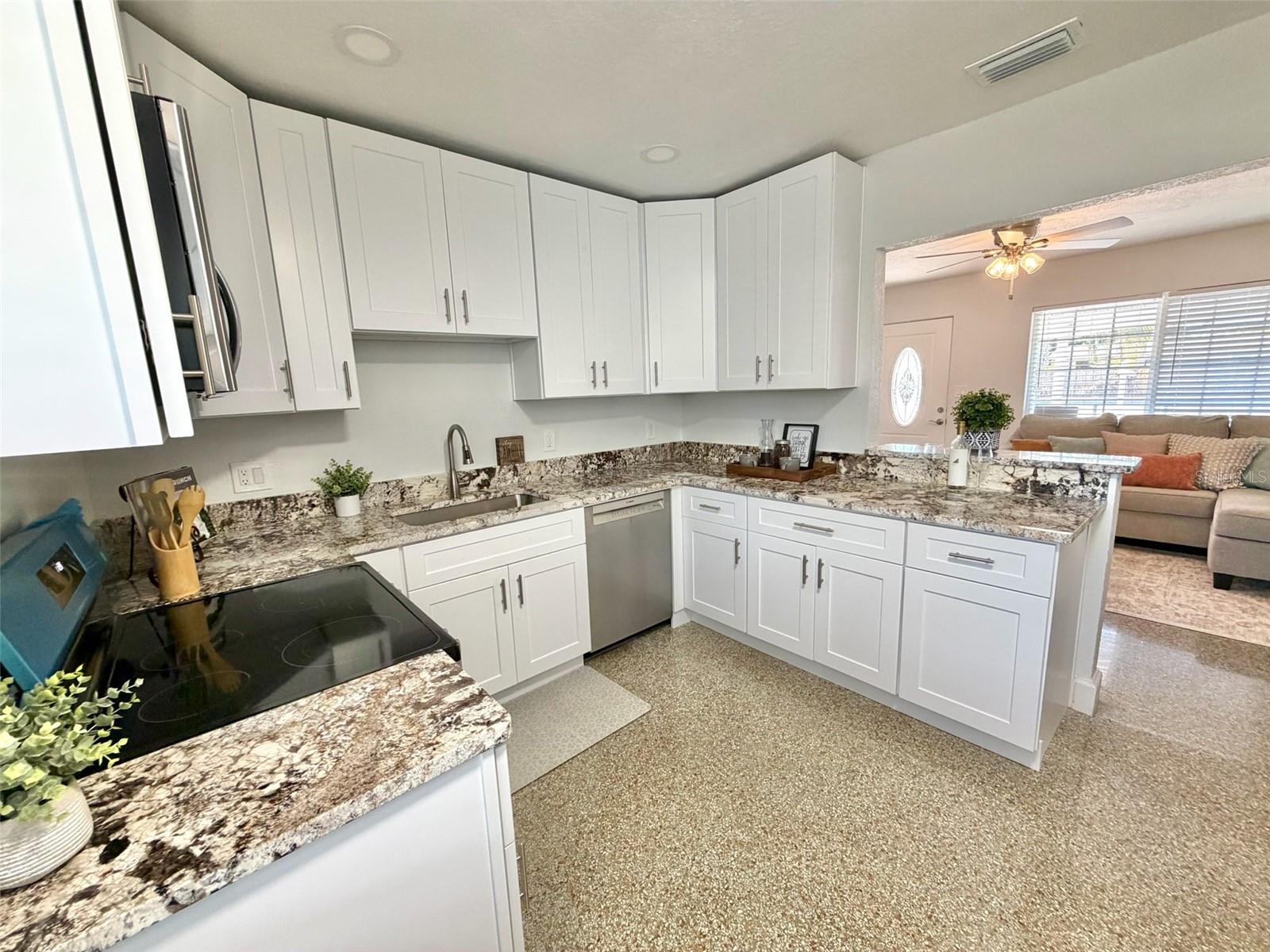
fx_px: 514
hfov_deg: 102.1
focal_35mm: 14
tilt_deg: -9.6
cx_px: 635
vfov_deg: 85.7
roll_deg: +1.8
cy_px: 476
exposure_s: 1/60
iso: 200
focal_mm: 2.22
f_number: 2.2
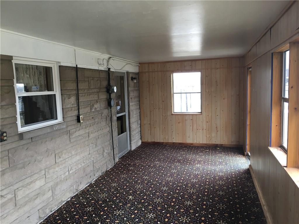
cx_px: 150
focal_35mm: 29
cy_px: 112
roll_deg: +1.6
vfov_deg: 48.2
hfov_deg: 61.7
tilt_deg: -6.0
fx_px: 250
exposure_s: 1/40
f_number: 2.2
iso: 25
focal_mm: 4.15
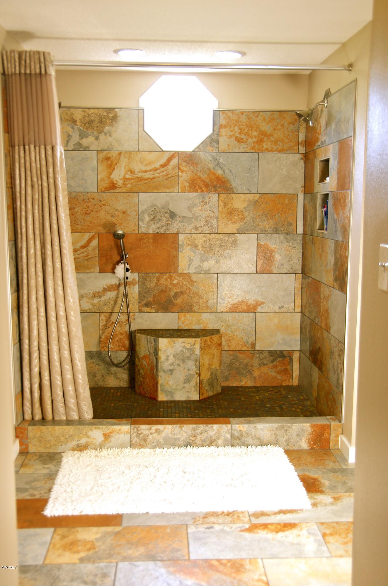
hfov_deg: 36.7
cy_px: 293
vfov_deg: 53.2
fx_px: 585
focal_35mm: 36
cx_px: 194
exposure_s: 1/50
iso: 200
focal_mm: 24
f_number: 4
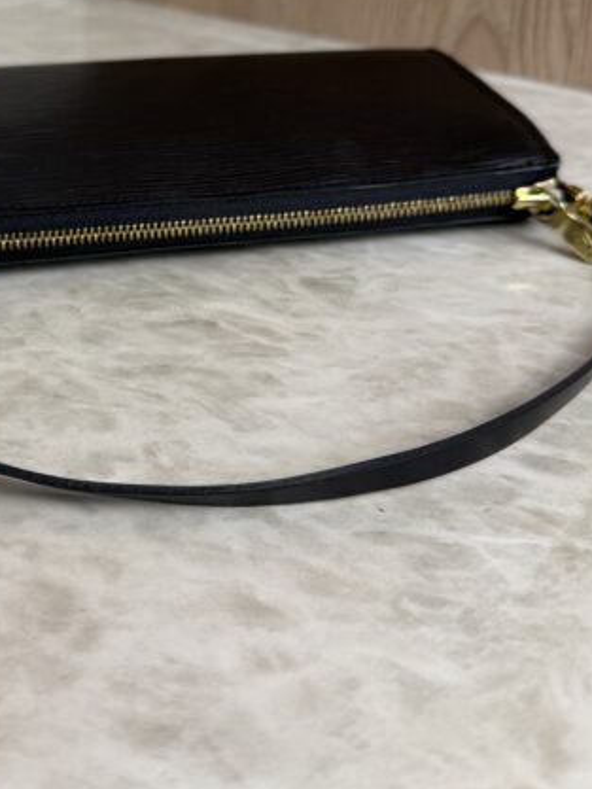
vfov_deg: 40.8
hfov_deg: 30.8
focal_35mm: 46
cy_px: 276
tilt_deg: -25.9
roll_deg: +0.6
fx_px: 1048
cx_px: 121
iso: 64
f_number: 1.78
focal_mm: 6.76
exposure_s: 1/152
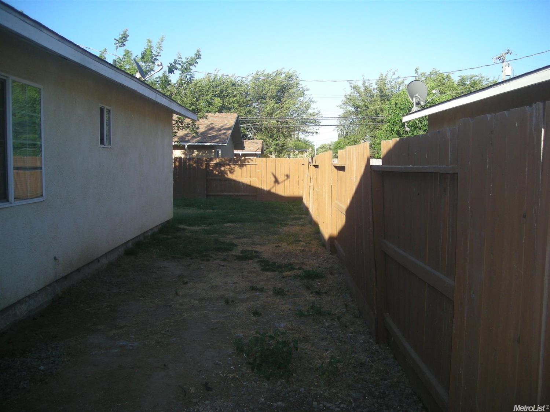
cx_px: 275
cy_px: 206
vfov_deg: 40.7
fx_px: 556
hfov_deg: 52.6
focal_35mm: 35
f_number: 2.8
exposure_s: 1/565
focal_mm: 5.7
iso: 72
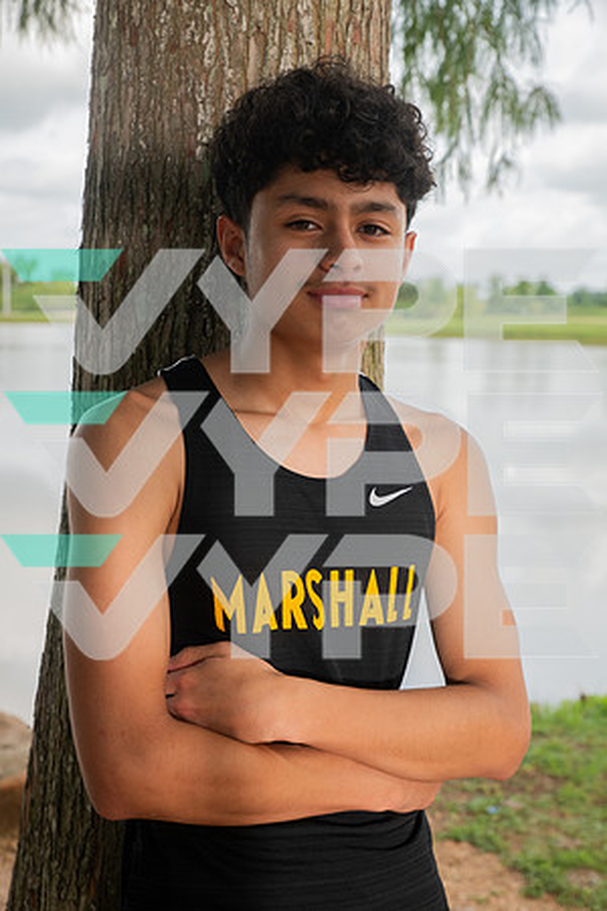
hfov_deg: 24.6
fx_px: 1391
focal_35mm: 55
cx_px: 304
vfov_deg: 36.2
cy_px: 456
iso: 320
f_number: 7.1
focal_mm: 55
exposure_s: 1/320
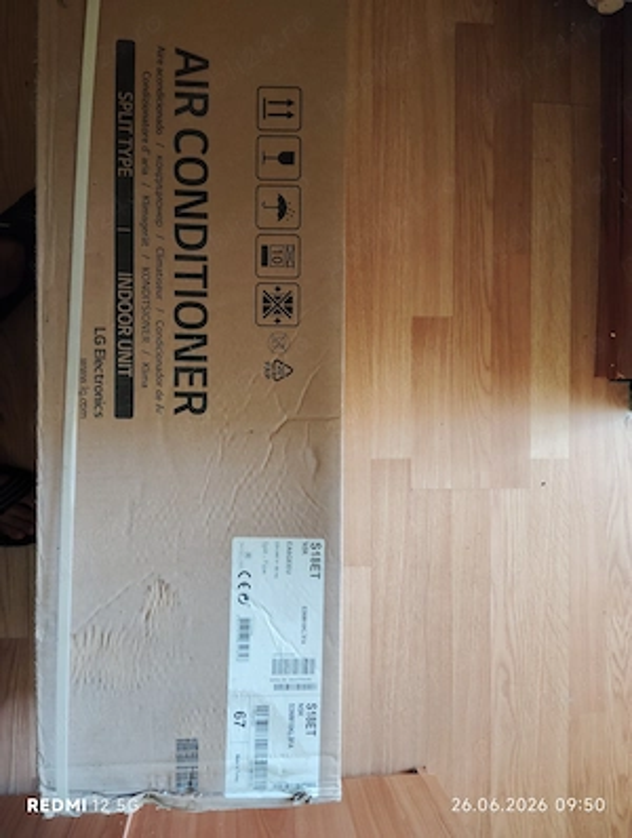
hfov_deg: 49.9
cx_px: 316
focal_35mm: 28
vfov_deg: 63.4
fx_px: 679
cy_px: 419
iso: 716
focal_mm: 4.22
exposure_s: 1/33.3
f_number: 1.8
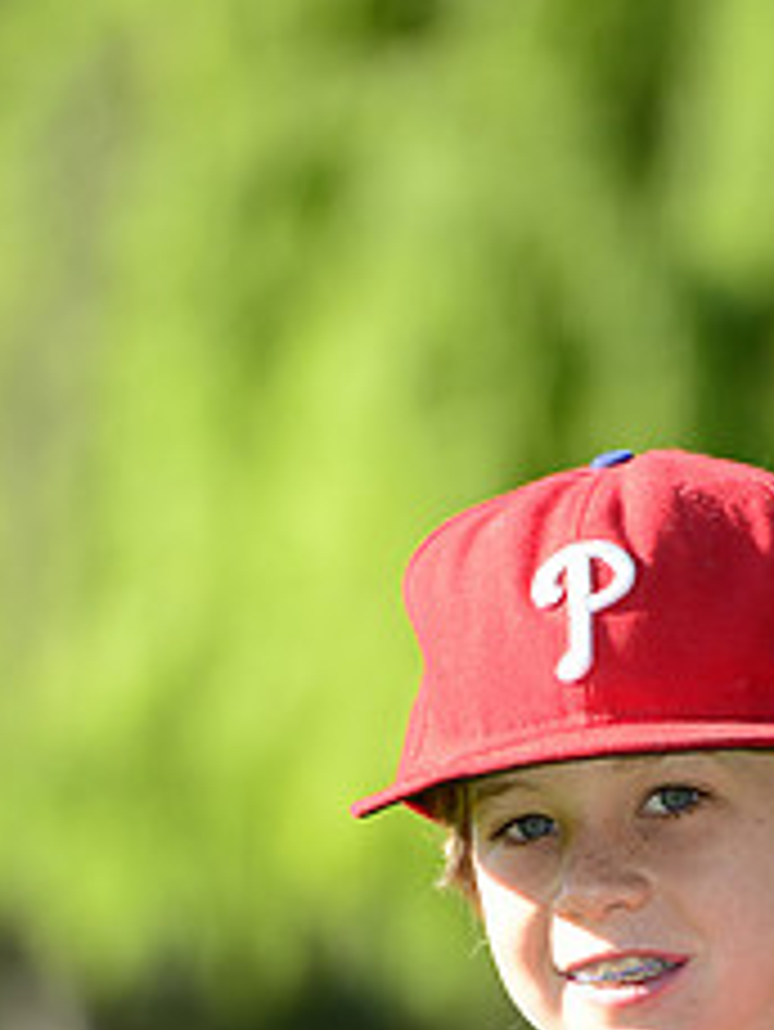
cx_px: 664
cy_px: 1259
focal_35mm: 487
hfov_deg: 3.1
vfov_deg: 4.1
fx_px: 14505
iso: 200
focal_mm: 200
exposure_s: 1/500
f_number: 5
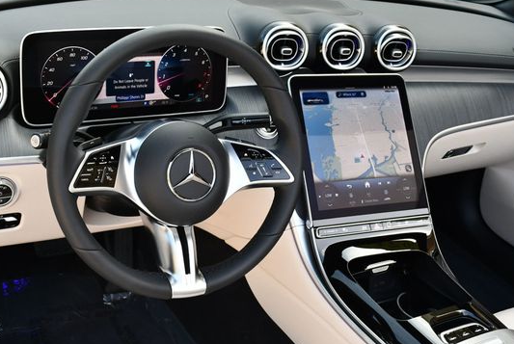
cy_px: 169
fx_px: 686
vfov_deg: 28.2
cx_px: 219
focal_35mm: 48
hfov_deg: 41.0
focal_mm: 20
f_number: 5
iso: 400
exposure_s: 1/250
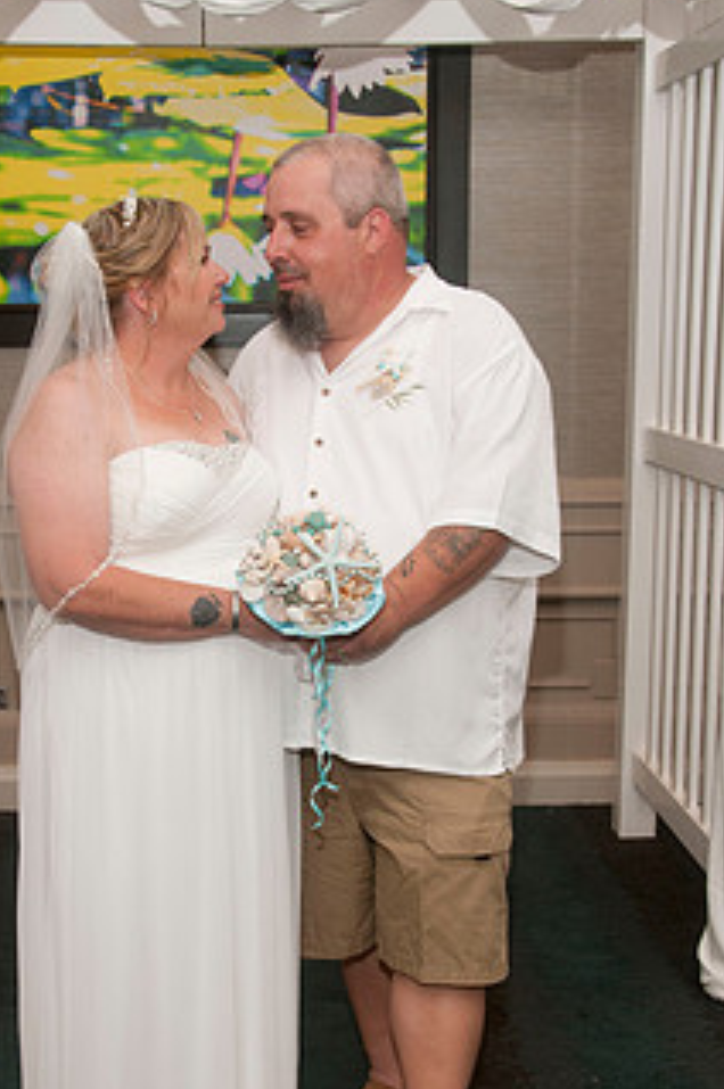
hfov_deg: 24.5
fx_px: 1663
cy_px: 662
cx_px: 285
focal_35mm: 55
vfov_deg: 36.1
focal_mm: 26
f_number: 5.6
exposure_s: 1/60
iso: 400
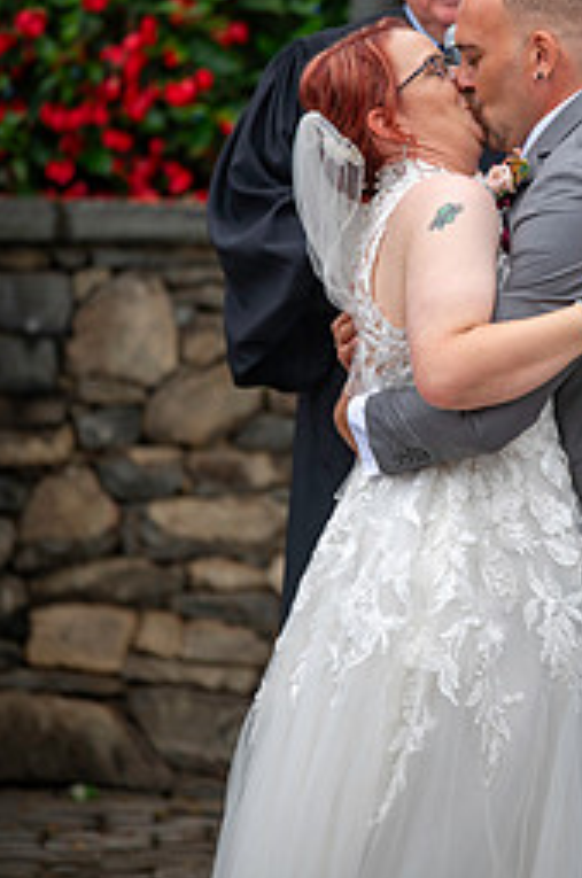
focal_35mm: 353
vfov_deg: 5.8
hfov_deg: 3.9
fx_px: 8595
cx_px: 477
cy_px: 275
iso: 320
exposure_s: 1/160
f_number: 3.2
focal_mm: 200
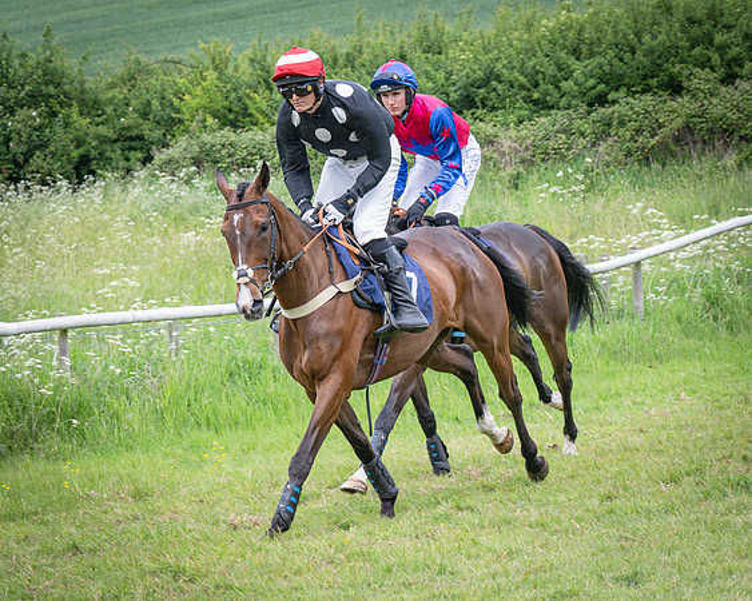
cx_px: 330
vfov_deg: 10.1
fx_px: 3383
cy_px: 377
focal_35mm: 152
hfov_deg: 12.7
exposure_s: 1/1000
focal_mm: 70
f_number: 5
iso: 400
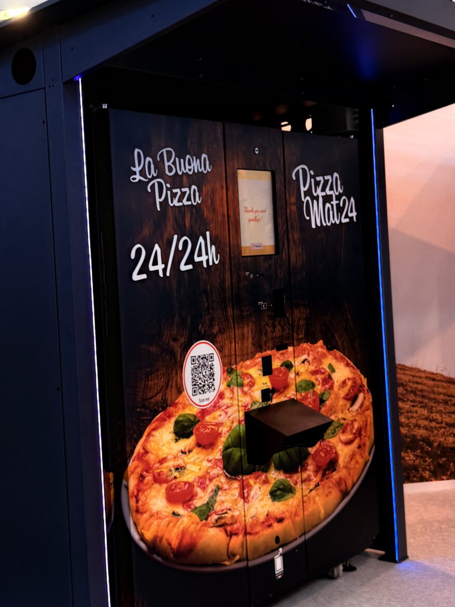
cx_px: 124
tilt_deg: -0.9
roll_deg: +3.7
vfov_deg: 36.1
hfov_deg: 27.2
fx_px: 929
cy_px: 250
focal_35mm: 53
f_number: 1.78
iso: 64
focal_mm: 6.76
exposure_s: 1/100
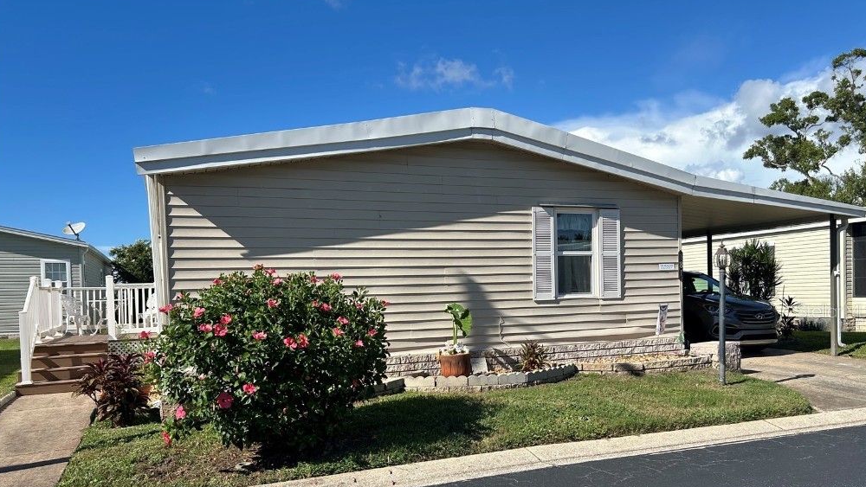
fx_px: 666
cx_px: 436
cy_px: 311
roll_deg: +2.0
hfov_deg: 66.1
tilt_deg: -0.6
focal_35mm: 29
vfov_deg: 39.9
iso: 50
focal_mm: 5.7
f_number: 1.5
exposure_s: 1/4444
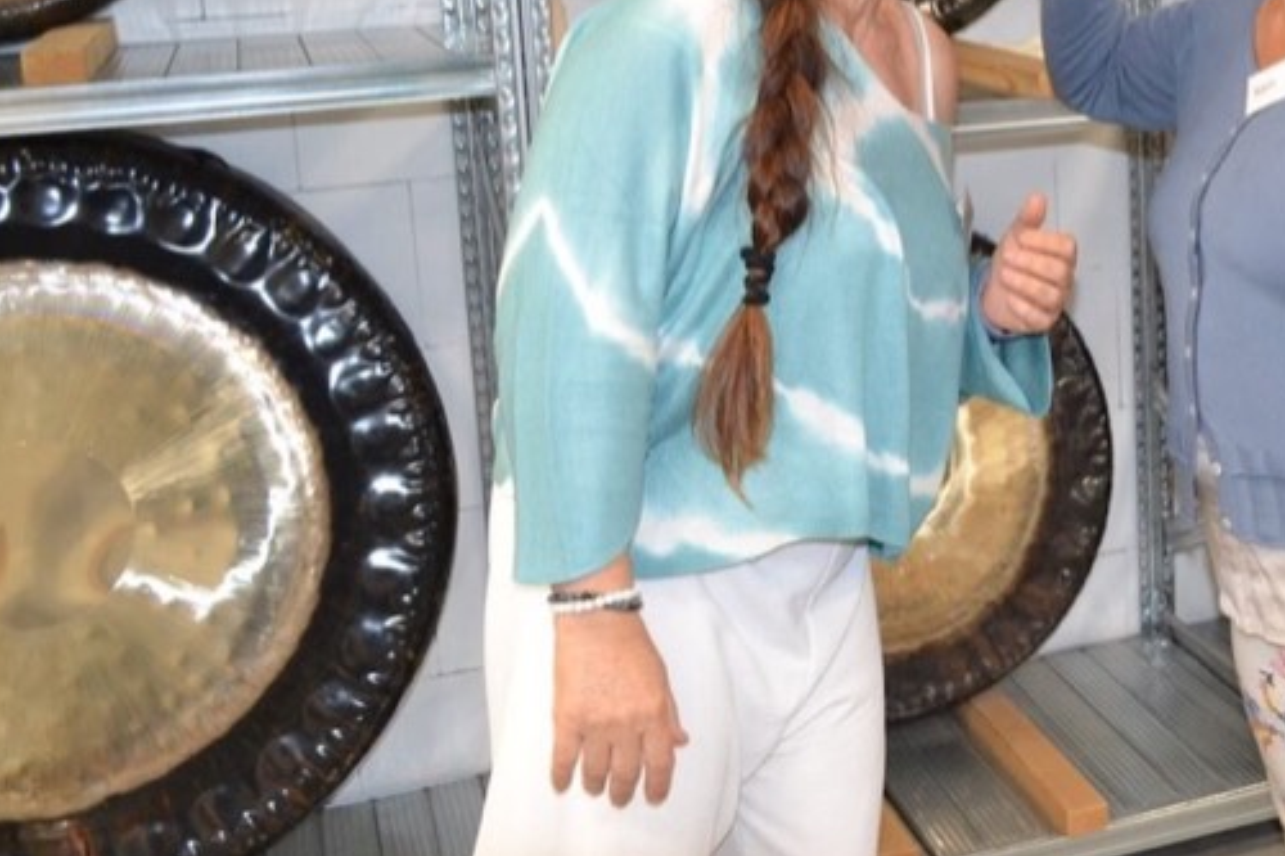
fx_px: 1927
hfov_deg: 34.9
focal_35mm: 54
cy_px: 161
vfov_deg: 24.6
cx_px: 1141
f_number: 3.8
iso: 1400
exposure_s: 1/60
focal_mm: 20
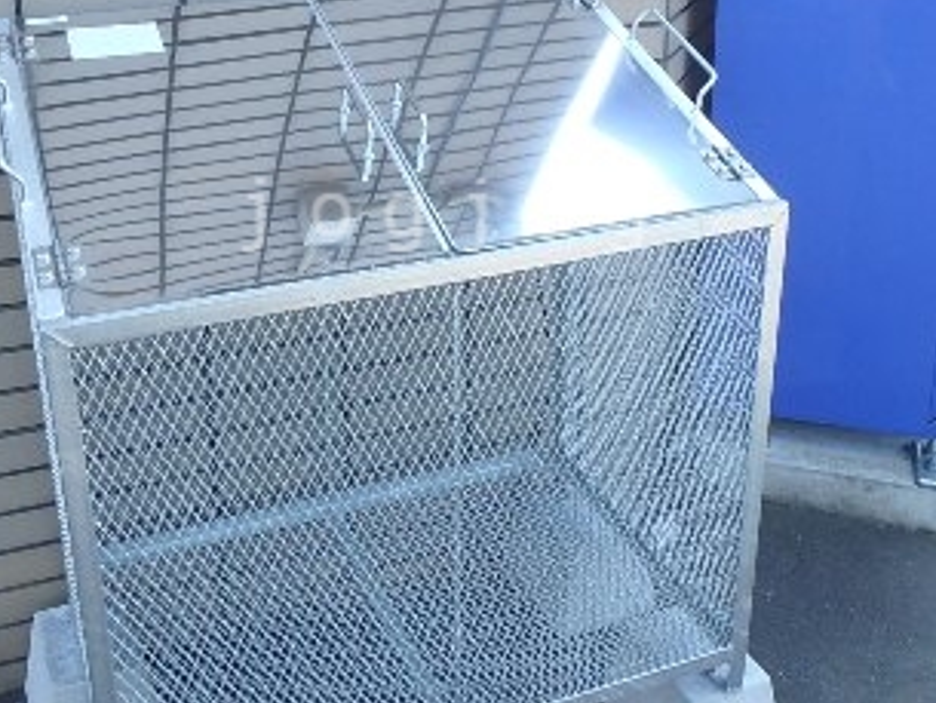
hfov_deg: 42.9
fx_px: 1190
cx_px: 451
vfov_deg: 32.5
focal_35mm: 44
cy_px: 215
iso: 125
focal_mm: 3.7
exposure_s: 1/200
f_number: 3.5
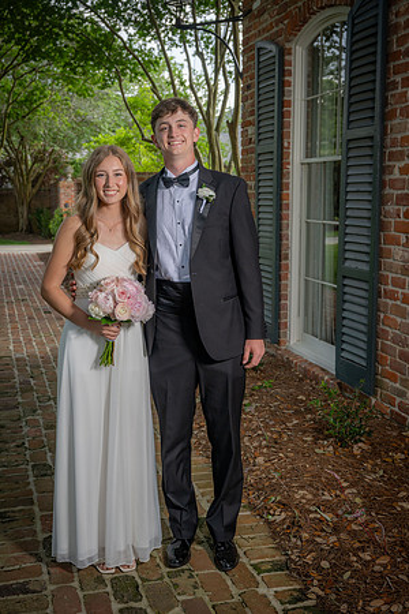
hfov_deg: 32.6
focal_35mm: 41
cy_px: 307
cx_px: 204
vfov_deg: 47.4
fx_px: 699
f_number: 5.6
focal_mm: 41
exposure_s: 1/160
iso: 100
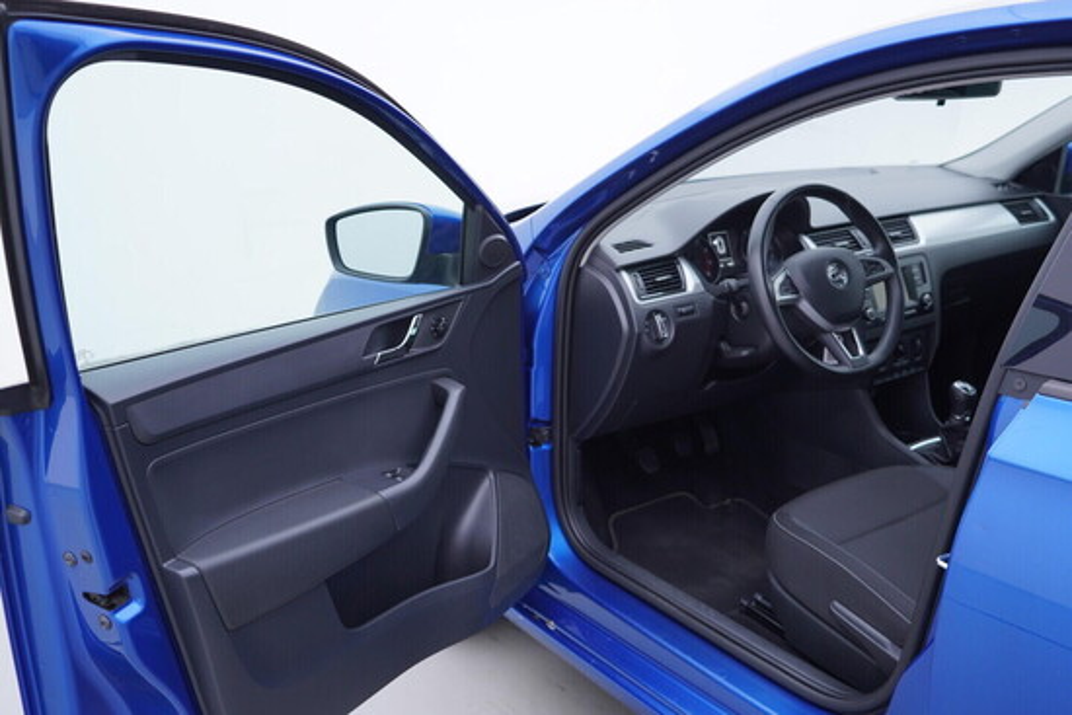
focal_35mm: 36
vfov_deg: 36.9
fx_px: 1072
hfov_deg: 53.1
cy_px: 358
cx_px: 536
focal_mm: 24
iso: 125
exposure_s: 1/50
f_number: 3.2
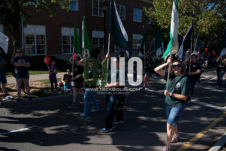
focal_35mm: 24
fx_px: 151
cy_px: 76
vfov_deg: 53.2
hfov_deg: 73.7
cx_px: 113
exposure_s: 1/1600
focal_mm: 24
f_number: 4.5
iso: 250
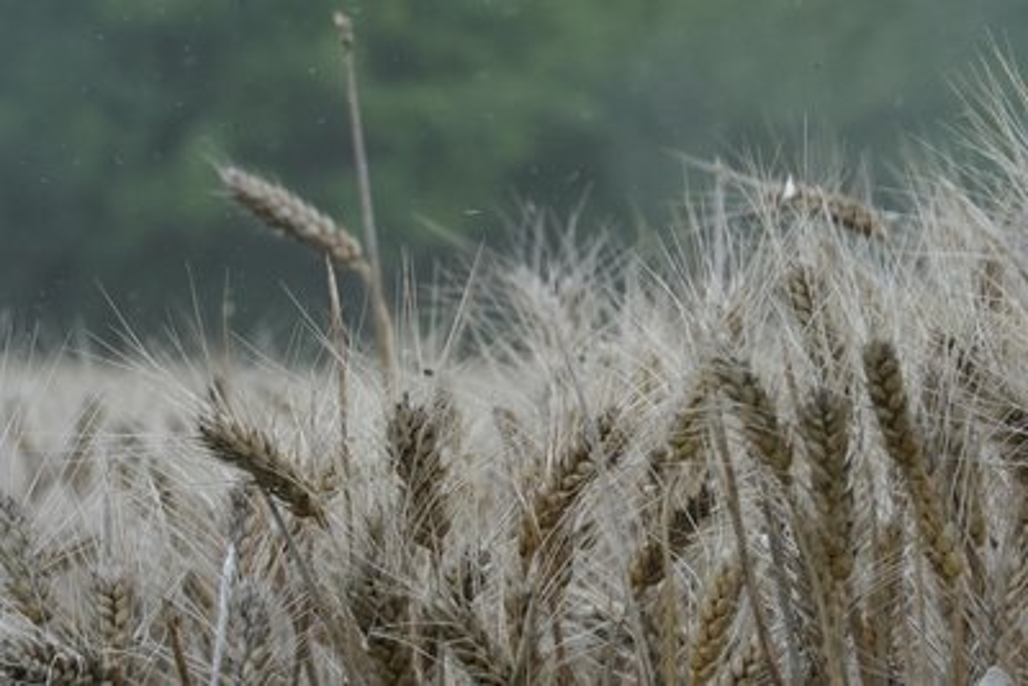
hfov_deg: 6.9
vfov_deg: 4.6
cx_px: 514
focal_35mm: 300
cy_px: 343
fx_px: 8569
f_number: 29
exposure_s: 1/250
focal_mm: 300
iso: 3200
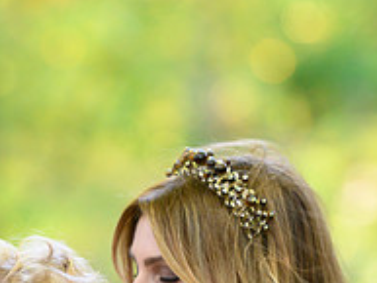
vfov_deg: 3.3
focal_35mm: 447
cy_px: 353
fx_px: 4871
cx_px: 127
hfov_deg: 4.4
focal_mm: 155
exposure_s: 1/200
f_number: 3.2
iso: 1600
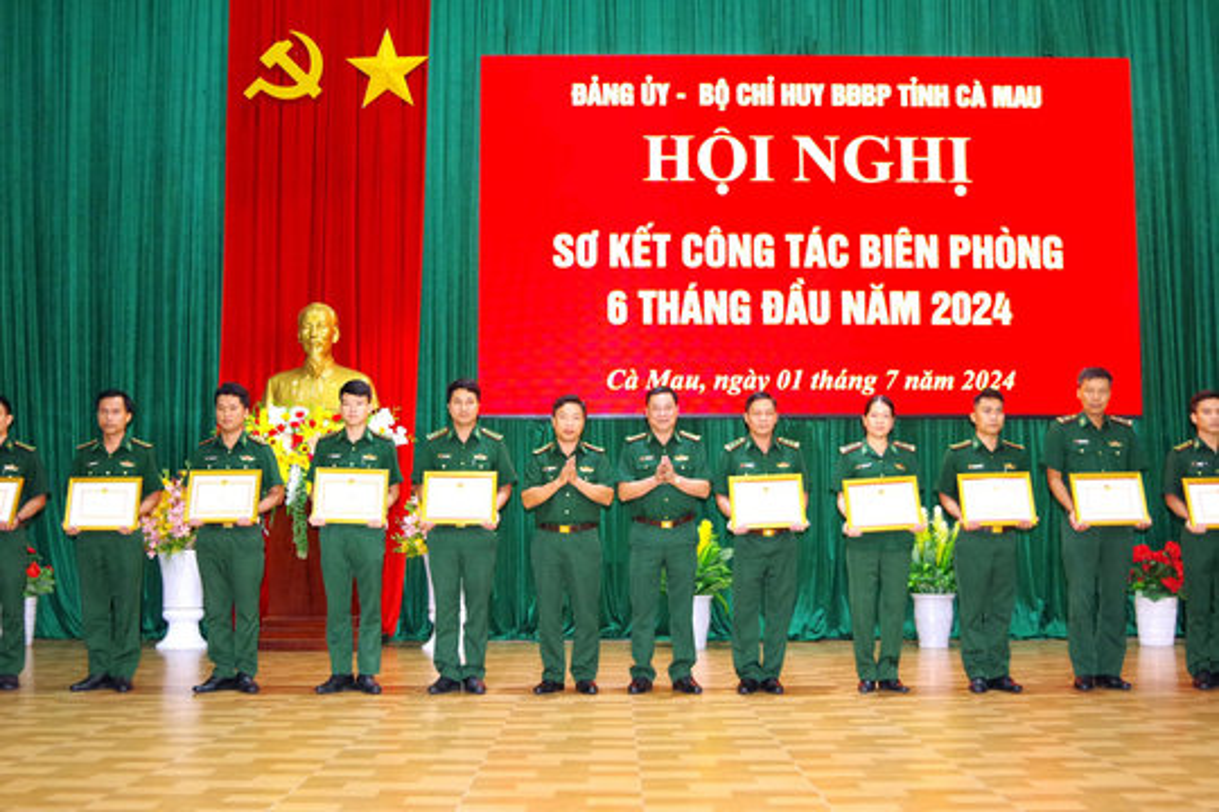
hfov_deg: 60.3
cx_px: 610
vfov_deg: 42.3
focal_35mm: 31
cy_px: 406
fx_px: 1050
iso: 1600
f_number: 4
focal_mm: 21
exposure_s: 1/80
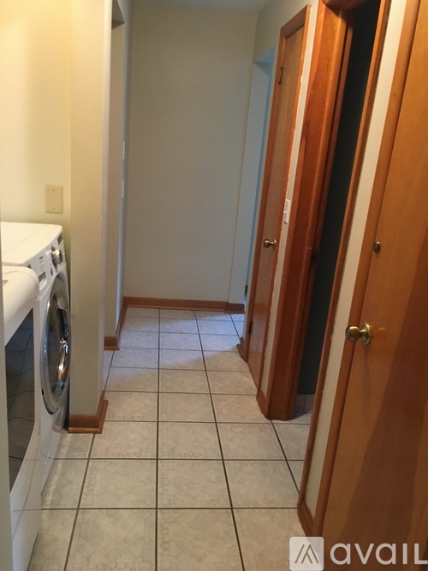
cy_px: 286
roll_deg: -6.5
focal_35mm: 29
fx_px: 478
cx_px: 214
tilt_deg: -16.1
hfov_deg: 48.2
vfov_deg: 61.7
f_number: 2.2
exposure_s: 1/30
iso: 160
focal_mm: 4.15
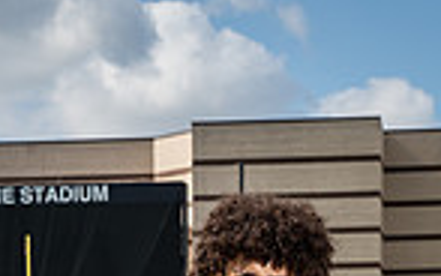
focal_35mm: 162
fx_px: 1948
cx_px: 153
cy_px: 669
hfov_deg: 12.9
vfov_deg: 7.5
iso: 125
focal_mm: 52
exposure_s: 1/250
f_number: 8
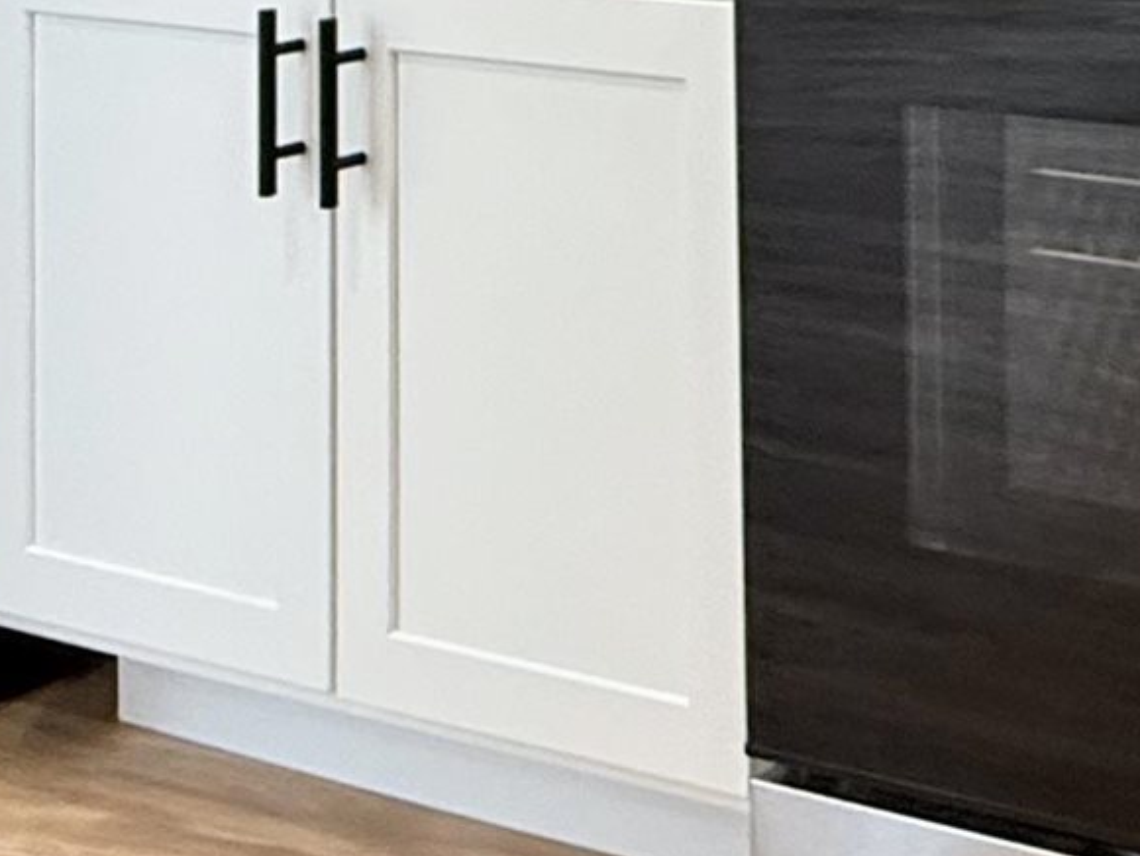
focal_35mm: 74
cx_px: 1736
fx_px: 2438
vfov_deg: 18.1
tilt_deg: -0.3
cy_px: -363
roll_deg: +0.3
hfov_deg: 21.7
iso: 320
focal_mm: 2.22
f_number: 2.2
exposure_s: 1/120
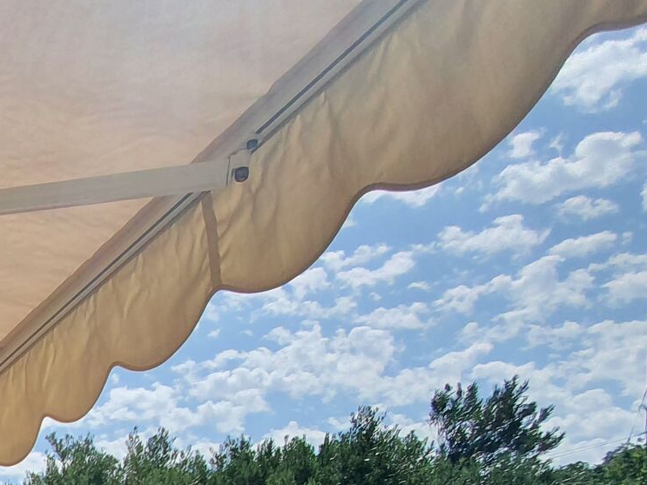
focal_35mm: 49
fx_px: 916
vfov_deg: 23.2
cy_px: 747
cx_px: -297
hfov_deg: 27.9
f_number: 2.2
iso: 50
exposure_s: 1/1480
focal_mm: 1.8
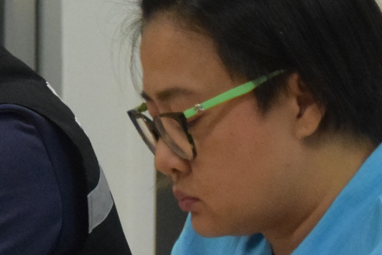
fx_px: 3354
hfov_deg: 6.5
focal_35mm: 316
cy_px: 226
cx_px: 16
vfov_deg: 4.4
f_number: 5
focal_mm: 52
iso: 3200
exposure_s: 1/320
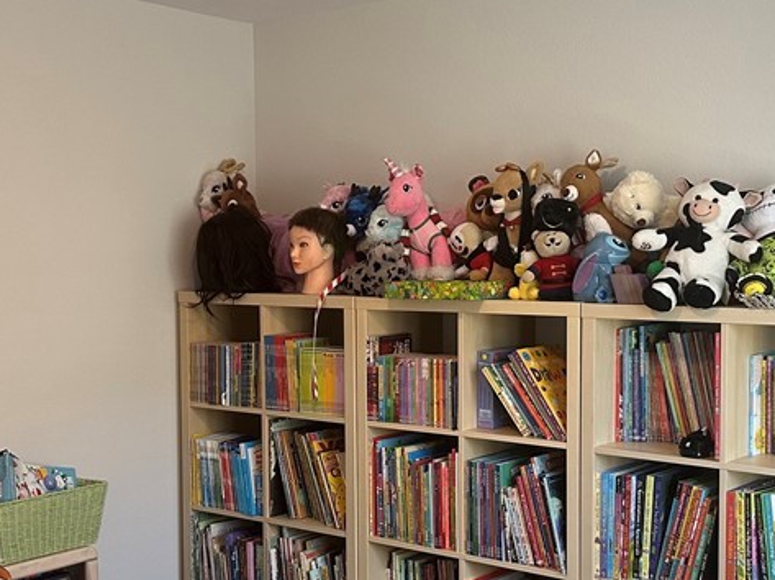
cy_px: 329
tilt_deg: -4.5
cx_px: 410
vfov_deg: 28.0
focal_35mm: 52
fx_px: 1163
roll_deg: +0.4
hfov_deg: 36.8
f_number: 1.78
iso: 200
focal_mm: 6.86
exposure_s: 1/120
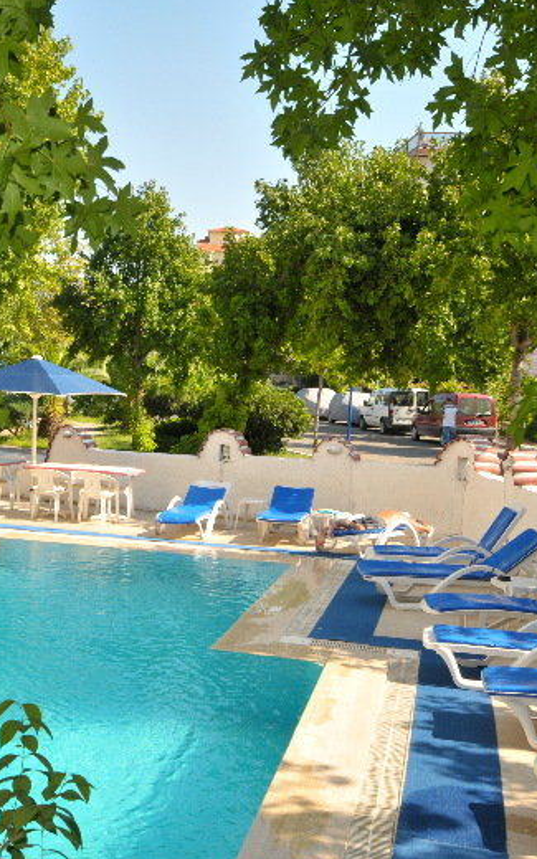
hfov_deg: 26.9
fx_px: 1101
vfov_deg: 42.6
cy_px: 432
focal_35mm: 47
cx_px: 106
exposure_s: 1/250
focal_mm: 20
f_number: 8
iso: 200
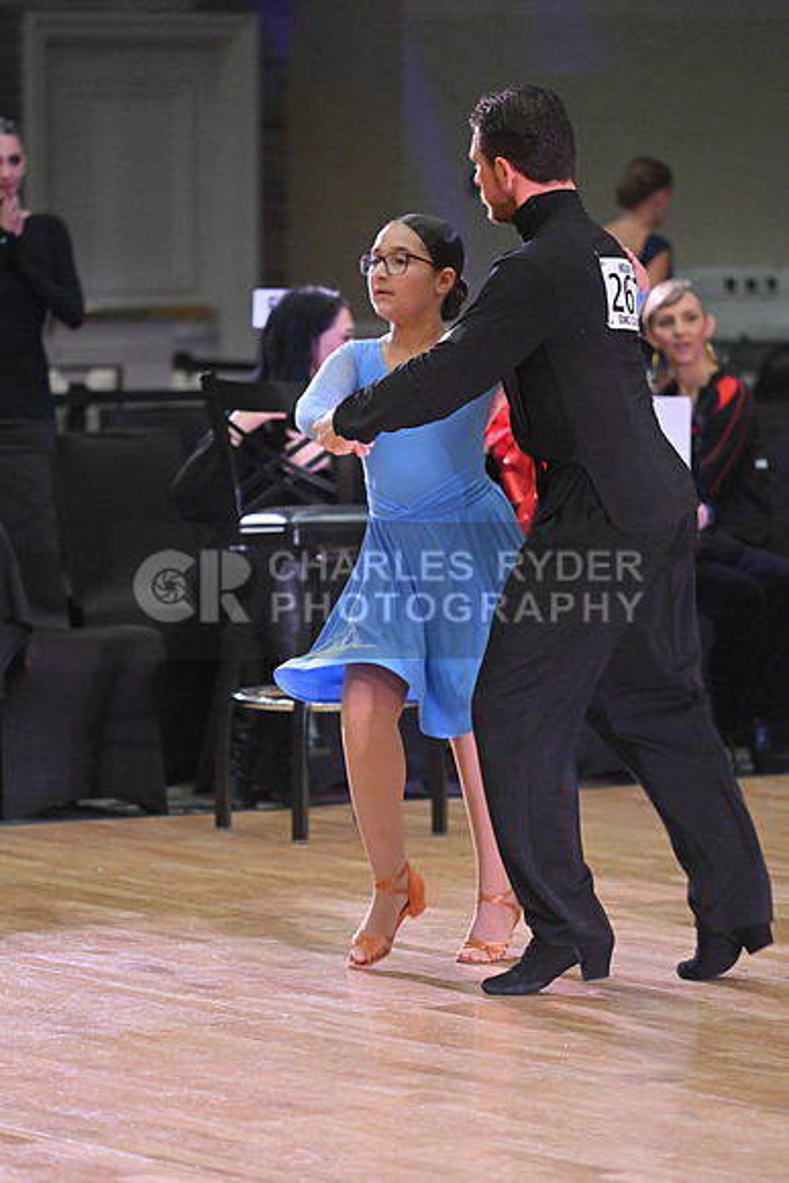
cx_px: 394
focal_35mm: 200
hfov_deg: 6.9
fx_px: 6571
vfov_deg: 10.3
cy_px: 592
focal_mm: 200
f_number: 4
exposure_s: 1/320
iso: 3200
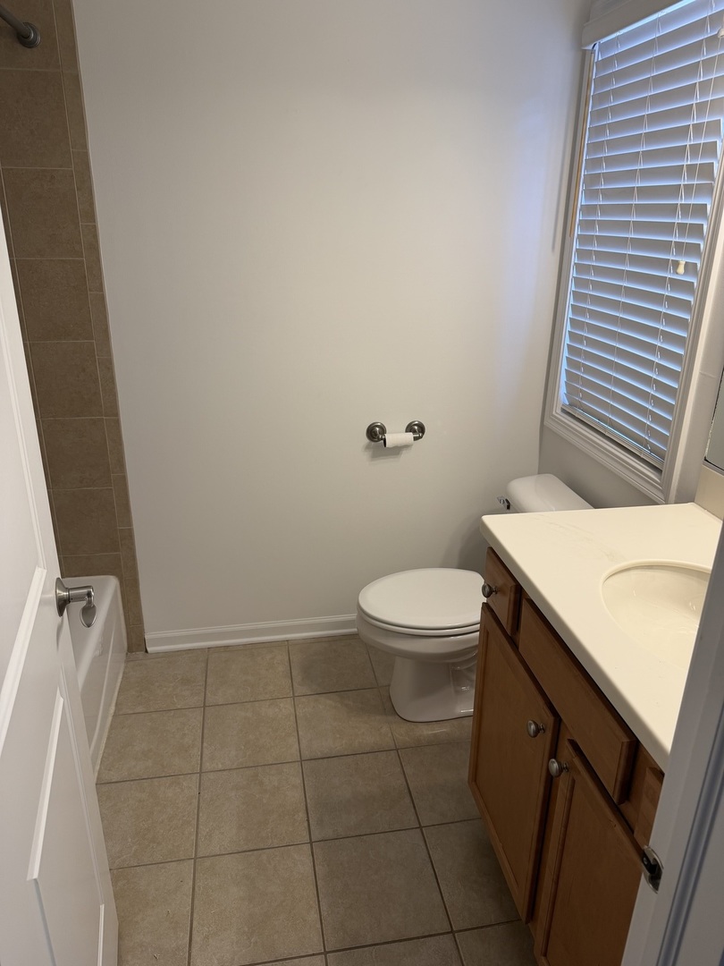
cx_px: 362
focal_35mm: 24
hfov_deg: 56.8
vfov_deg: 71.6
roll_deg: -0.9
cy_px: 483
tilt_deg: -21.4
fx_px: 669
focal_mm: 6.76
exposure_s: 1/120
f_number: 1.78
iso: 100
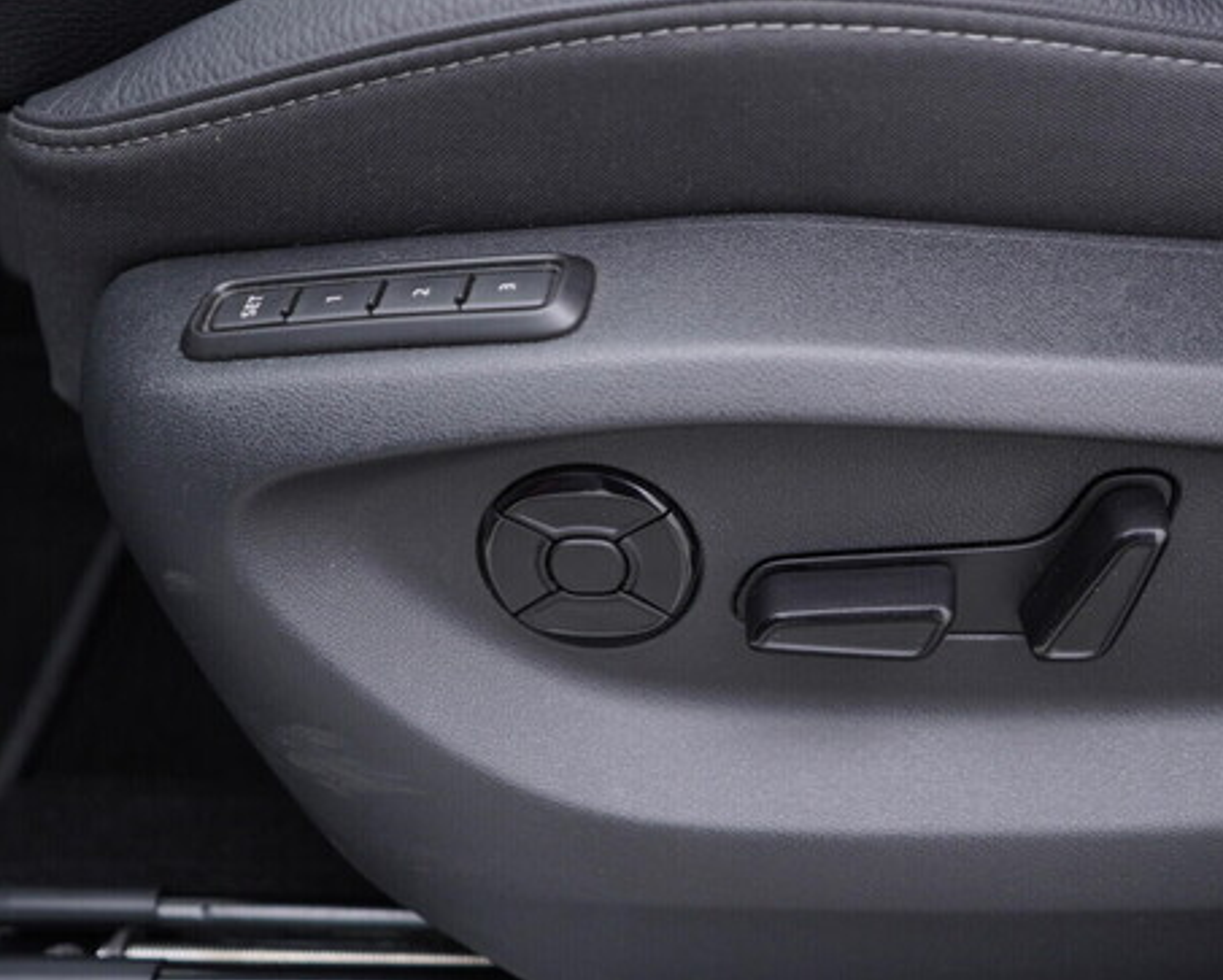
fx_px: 1485
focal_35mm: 41
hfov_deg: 44.5
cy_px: 487
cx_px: 740
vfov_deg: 36.5
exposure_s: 1/40
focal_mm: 24
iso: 160
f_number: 2.8
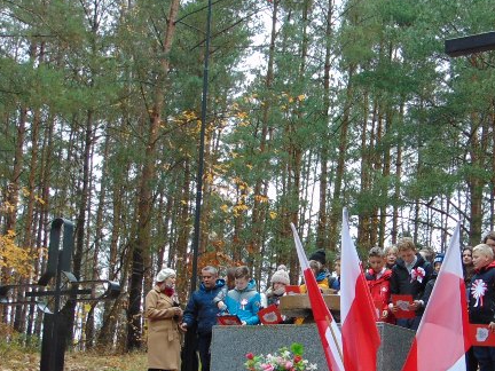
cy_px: 297
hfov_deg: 23.4
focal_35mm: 83
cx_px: 344
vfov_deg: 17.6
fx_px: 1187
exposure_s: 1/30
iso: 80
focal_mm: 6.3
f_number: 3.2
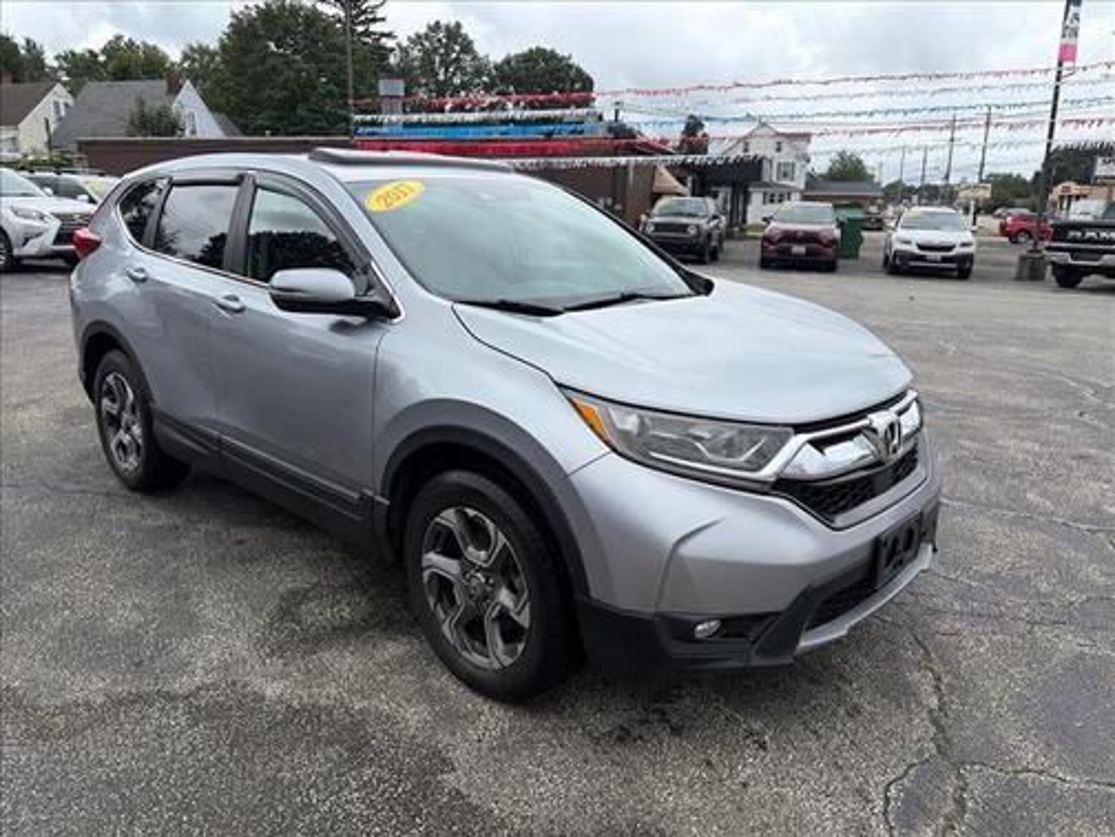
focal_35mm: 26
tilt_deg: -14.2
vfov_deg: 53.1
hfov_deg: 67.3
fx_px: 837
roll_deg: -0.2
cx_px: 558
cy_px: 418
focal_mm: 5.96
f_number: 1.6
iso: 50
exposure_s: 1/2208
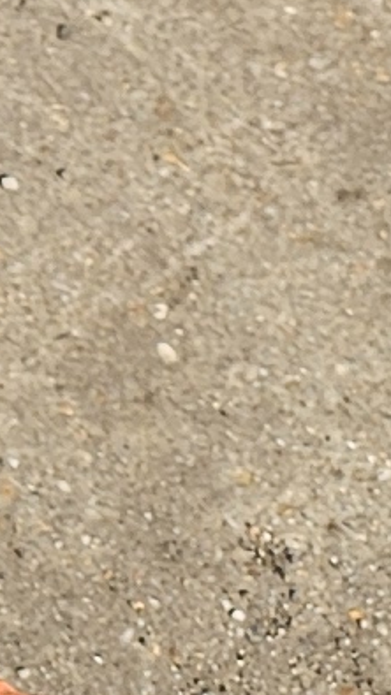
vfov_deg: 8.2
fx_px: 4685
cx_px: -1631
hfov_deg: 4.2
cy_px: -554
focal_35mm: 254
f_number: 1.7
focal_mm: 6.3
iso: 10
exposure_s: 1/522
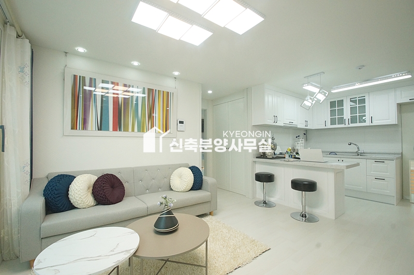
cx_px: 207
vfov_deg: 77.2
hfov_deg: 100.4
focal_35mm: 15
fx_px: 172
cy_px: 138
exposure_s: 1/125
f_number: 9
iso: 1600
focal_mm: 10
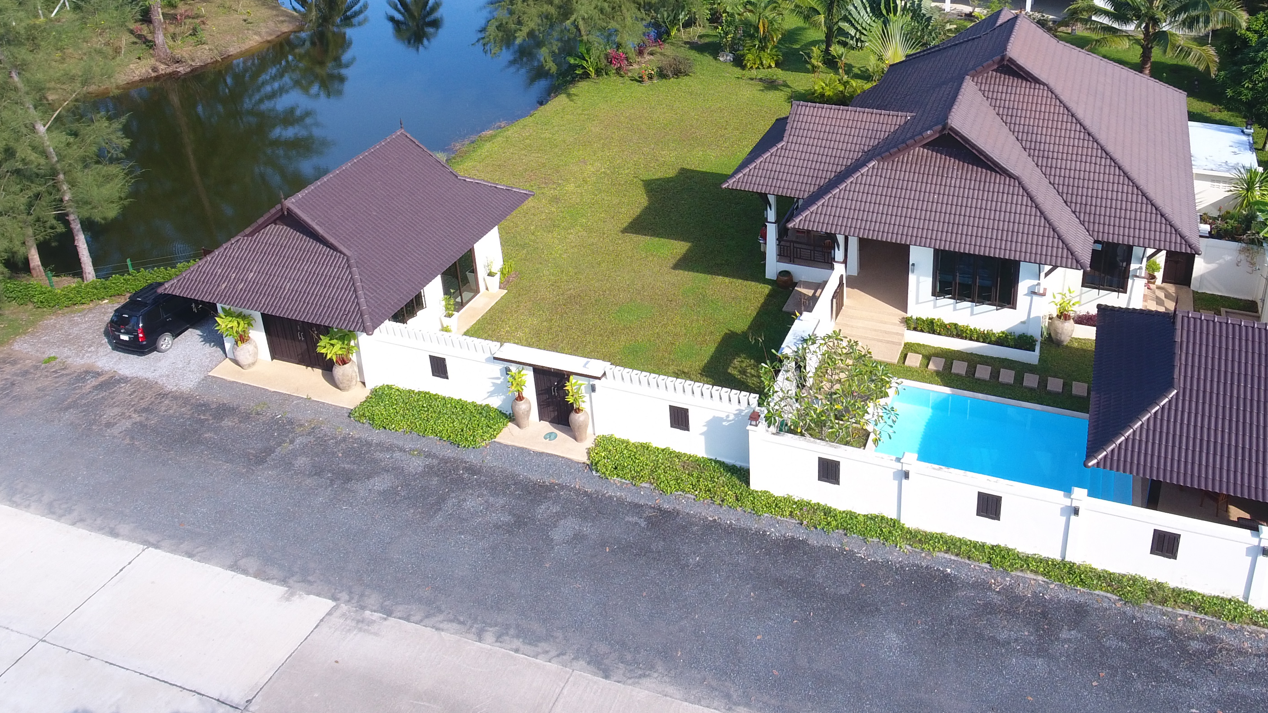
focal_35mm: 31
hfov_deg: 62.1
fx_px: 1042
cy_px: 92
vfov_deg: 35.8
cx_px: 756
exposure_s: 1/208
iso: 100
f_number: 2.8
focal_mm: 3.61
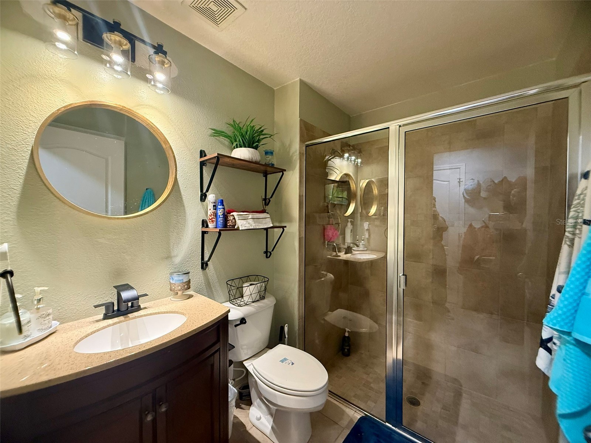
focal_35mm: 14
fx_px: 239
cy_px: 222
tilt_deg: -1.6
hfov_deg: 102.1
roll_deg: -0.3
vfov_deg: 85.7
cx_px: 296
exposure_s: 1/60
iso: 500
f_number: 2.2
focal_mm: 2.22
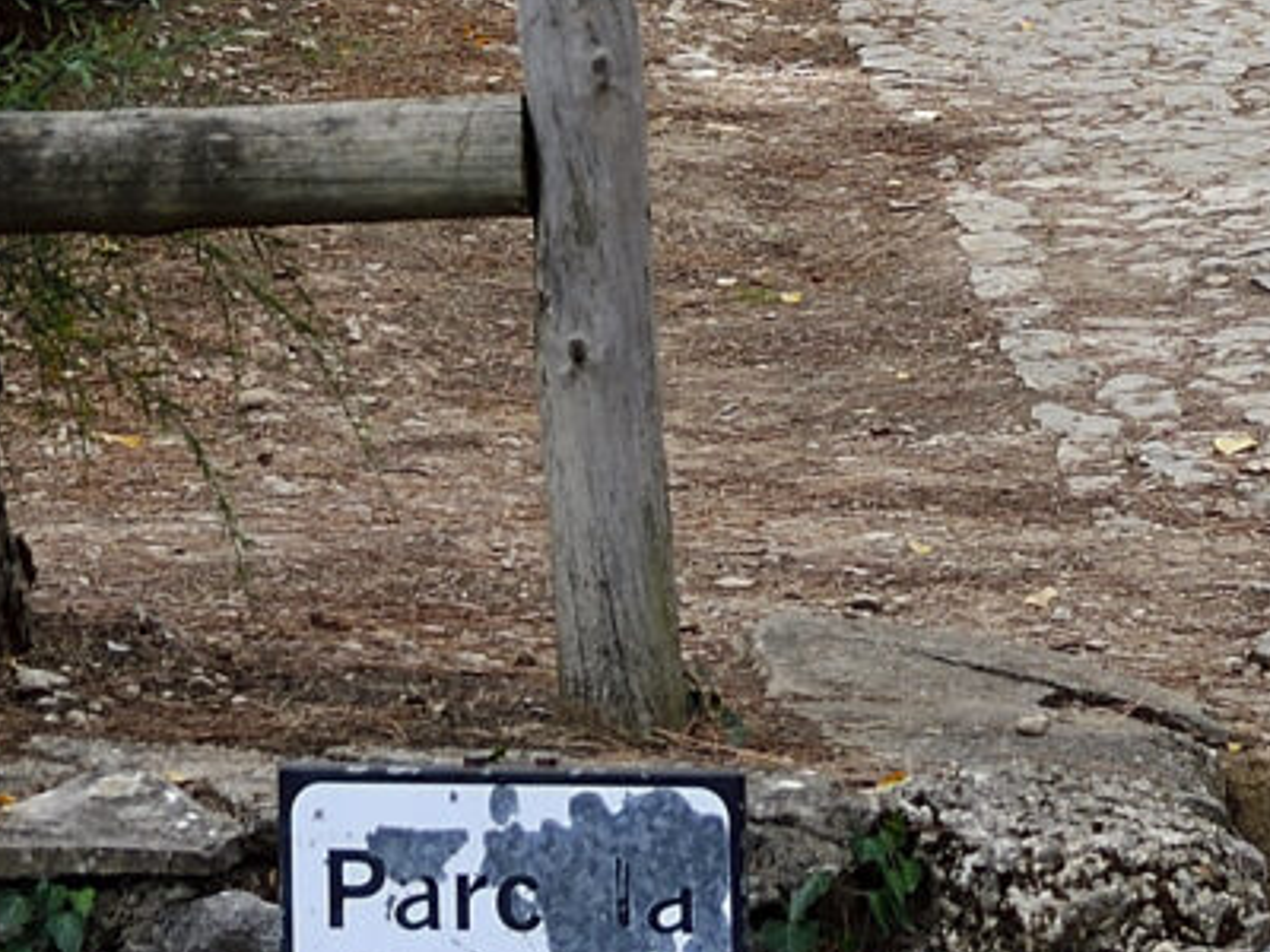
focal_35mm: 240
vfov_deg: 5.8
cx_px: 6
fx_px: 8805
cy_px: -1699
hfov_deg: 8.2
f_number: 4.5
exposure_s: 1/100
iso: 100
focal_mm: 26
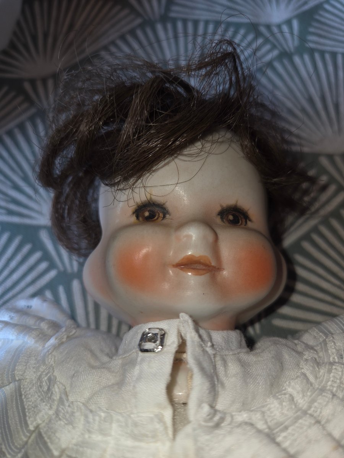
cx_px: 172
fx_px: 305
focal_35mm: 23
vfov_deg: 73.9
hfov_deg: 58.9
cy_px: 229
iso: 320
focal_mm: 5.4
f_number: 1.8
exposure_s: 1/78
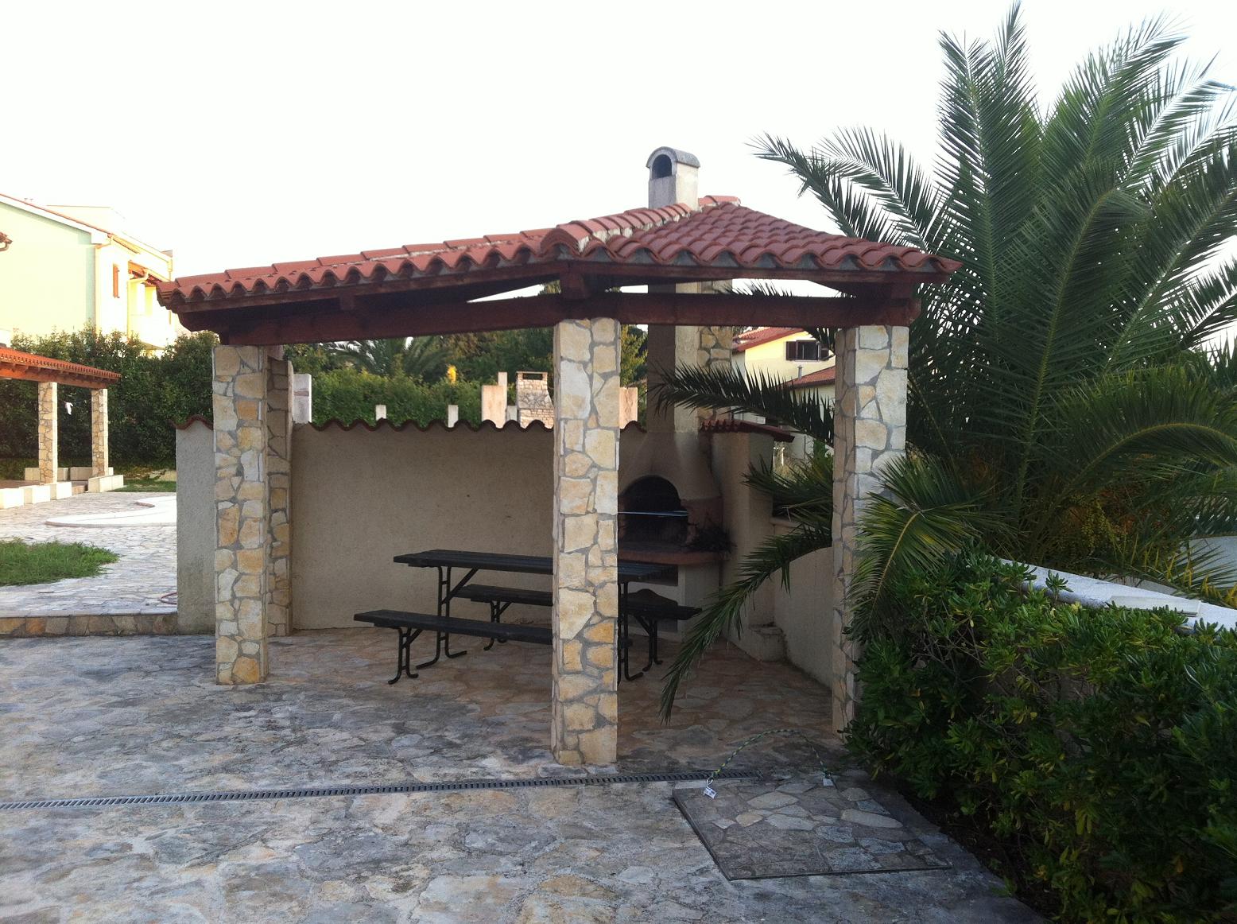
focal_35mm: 35
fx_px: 1249
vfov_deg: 40.6
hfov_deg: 52.7
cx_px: 618
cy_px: 462
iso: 100
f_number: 2.8
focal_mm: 3.85
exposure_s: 1/100
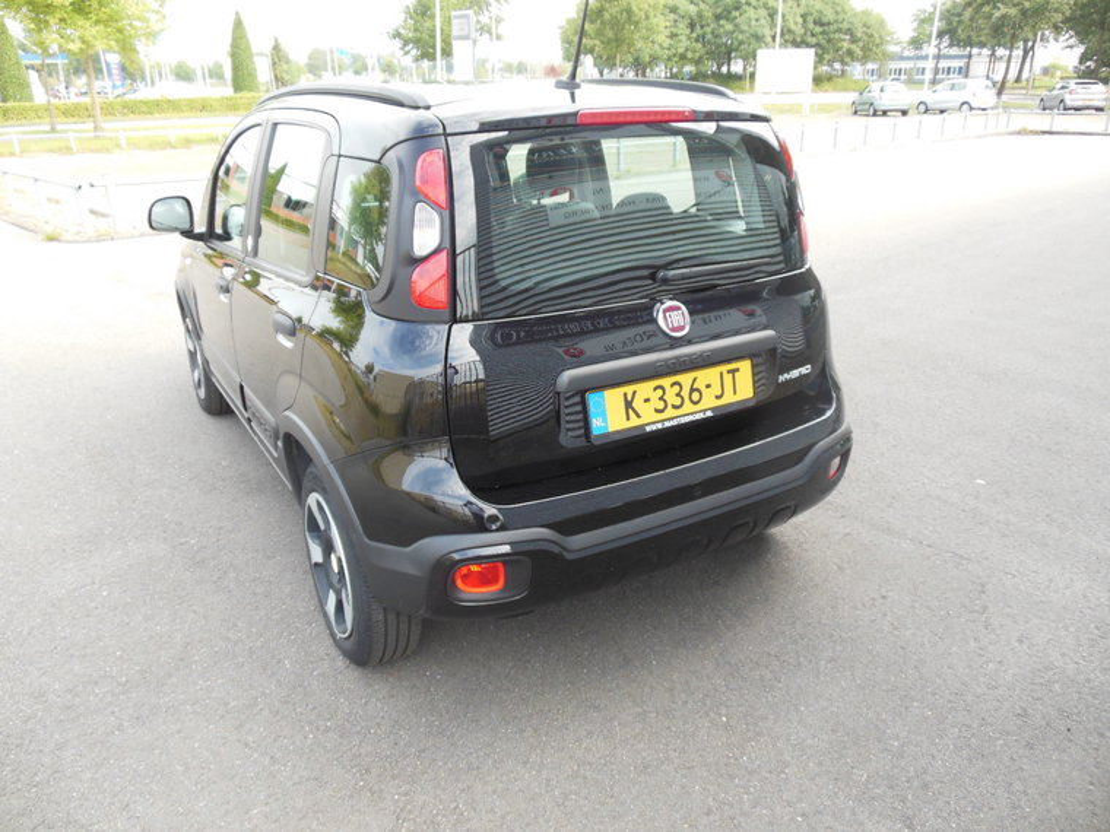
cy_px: 416
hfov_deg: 69.4
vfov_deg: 54.9
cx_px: 555
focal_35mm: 25
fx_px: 802
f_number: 3.2
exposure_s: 1/250
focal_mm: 4.5
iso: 200
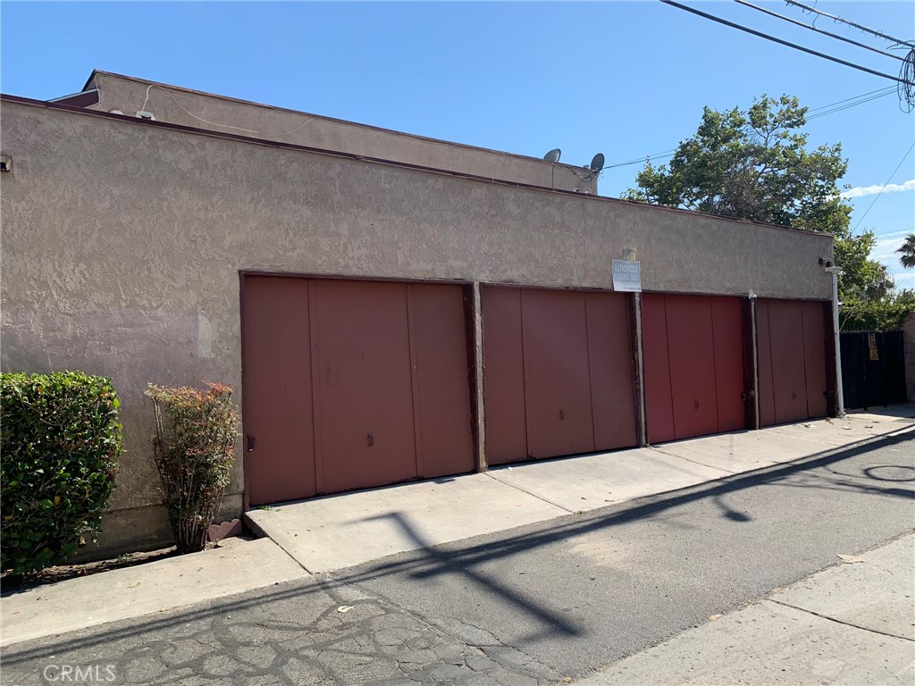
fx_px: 687
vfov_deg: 53.1
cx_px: 458
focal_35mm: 26
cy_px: 343
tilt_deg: +0.9
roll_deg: +0.5
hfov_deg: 67.3
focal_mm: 4.25
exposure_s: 1/1748
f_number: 1.8
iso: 25
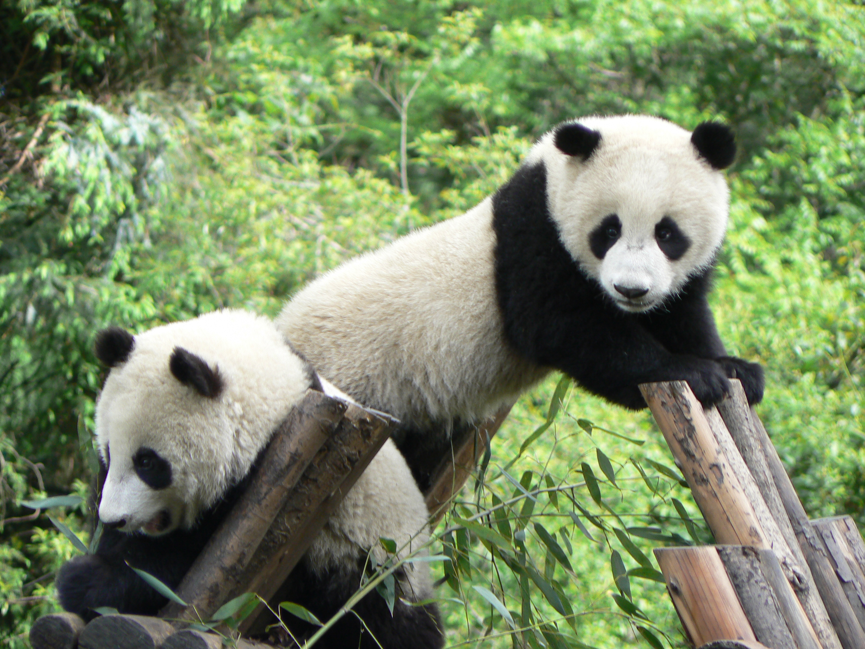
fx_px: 8621
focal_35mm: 345
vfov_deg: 4.3
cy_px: 324
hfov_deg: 5.7
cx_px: 432
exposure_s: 1/125
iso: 80
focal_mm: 57.6
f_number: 4.5
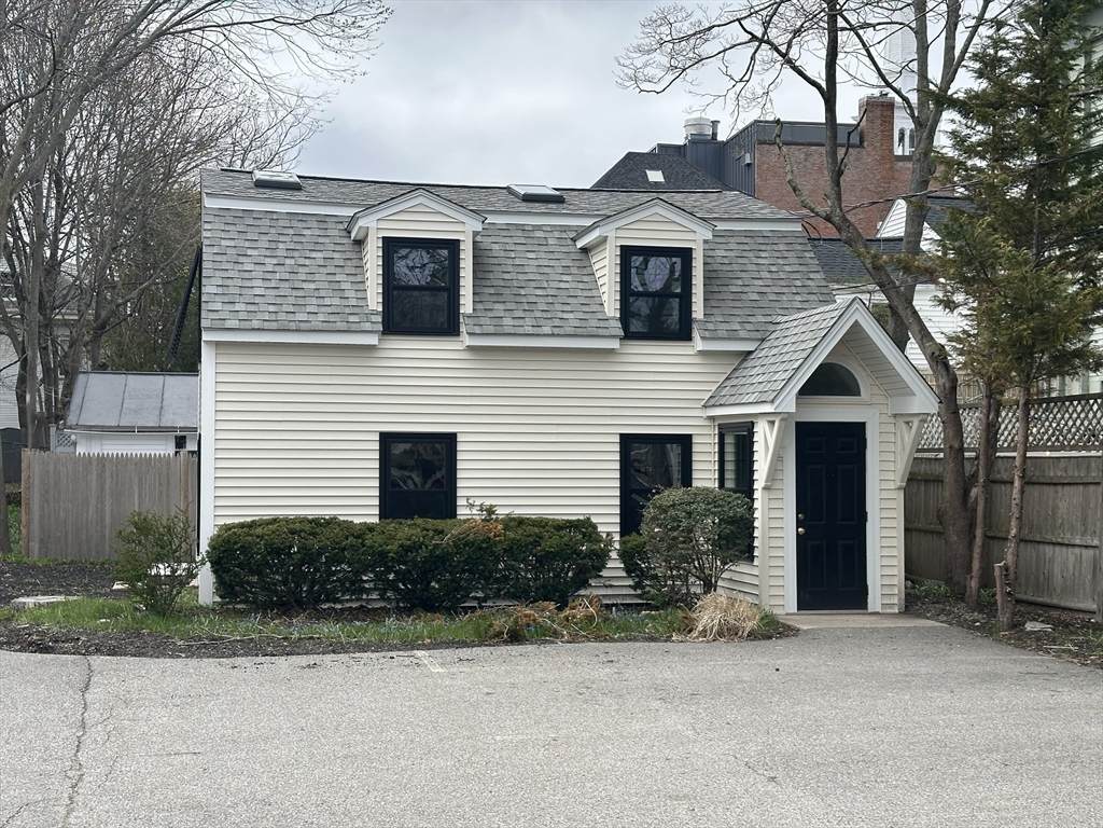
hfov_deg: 39.7
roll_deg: -0.3
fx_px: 1529
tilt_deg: +2.4
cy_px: 414
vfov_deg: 30.3
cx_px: 552
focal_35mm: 48
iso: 64
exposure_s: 1/2160
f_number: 1.78
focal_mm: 6.86
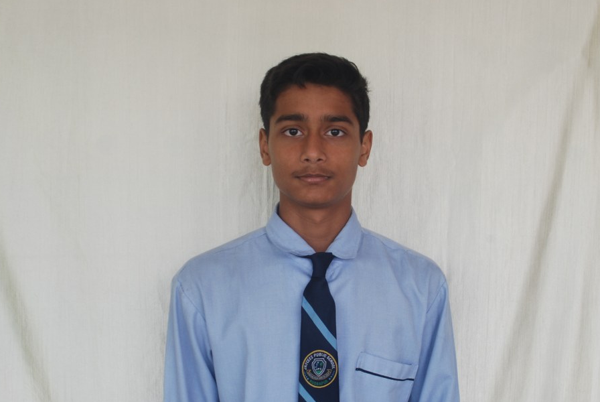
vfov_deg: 24.2
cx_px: 316
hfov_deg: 35.6
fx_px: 935
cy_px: 260
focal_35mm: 56
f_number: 4.5
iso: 200
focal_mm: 28
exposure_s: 1/80
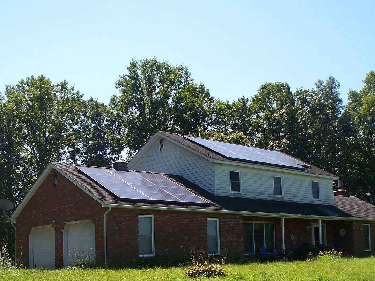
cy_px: 194
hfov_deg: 36.1
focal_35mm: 53
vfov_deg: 27.3
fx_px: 574
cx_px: 215
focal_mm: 7.54
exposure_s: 1/640
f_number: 2.8
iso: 64
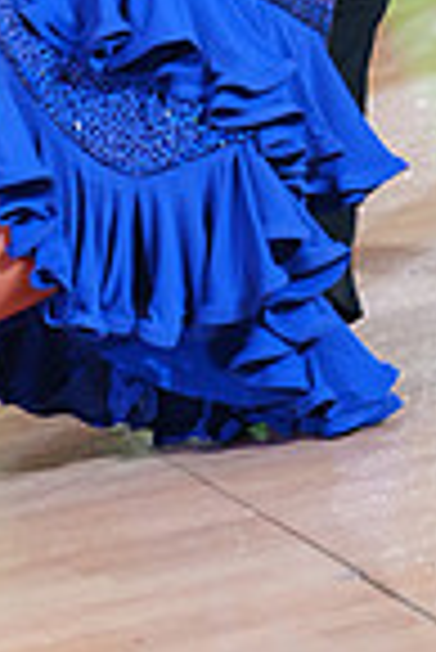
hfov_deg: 4.9
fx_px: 5074
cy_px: -292
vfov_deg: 7.2
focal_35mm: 280
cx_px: 88
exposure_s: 1/400
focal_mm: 70
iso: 2000
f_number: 2.8
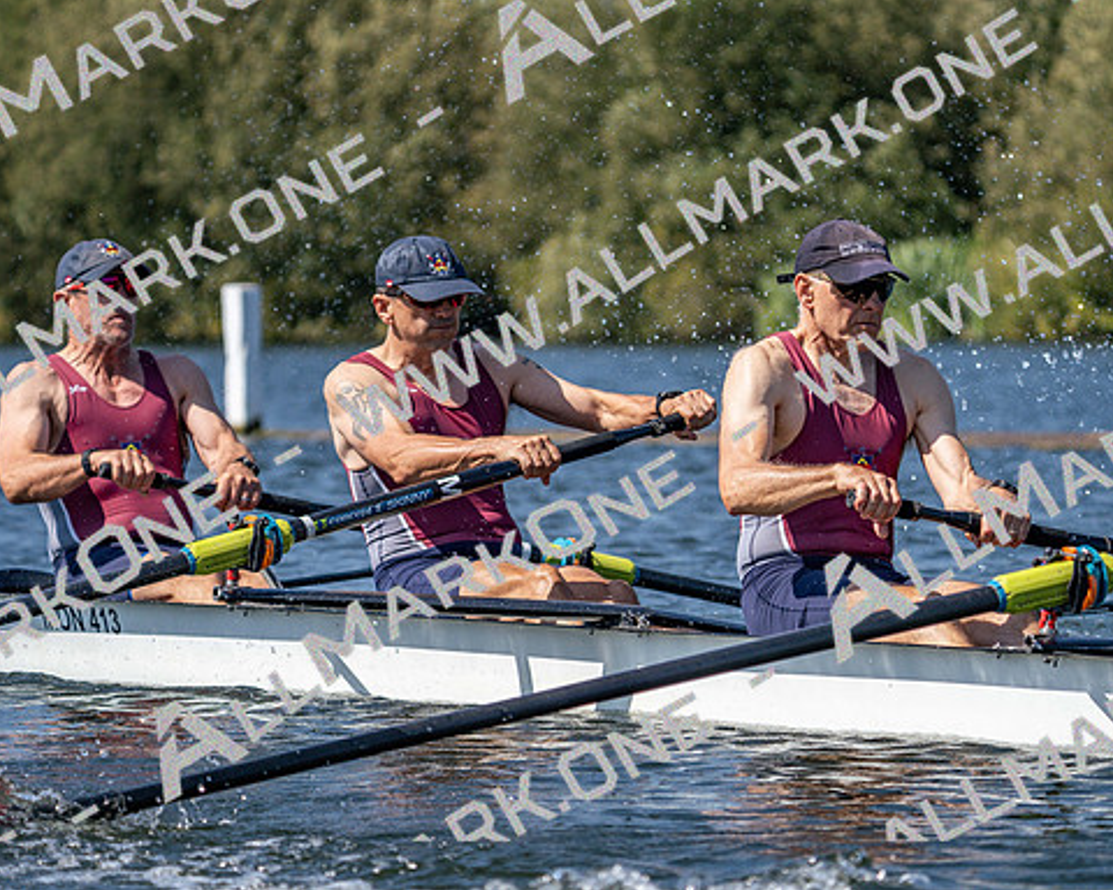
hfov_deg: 8.5
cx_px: 626
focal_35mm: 227
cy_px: 444
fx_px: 7477
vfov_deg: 6.8
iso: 200
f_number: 5.6
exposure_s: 1/2000
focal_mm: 200
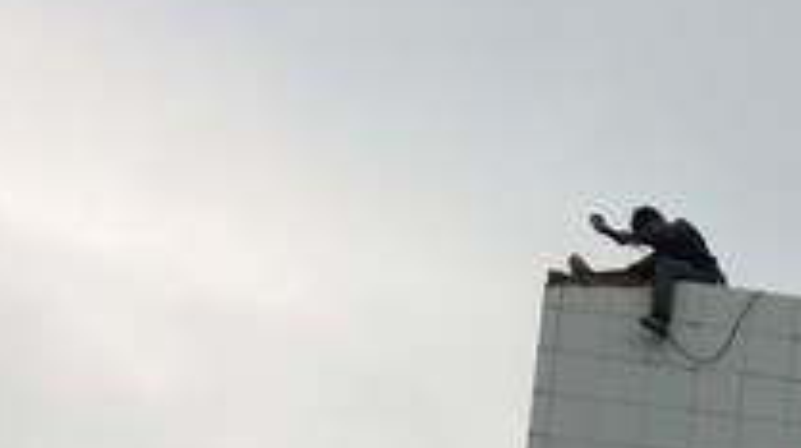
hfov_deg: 24.9
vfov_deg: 14.0
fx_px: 1676
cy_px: 722
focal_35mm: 79
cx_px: 893
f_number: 1.9
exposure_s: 1/909
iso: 64
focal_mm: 3.7
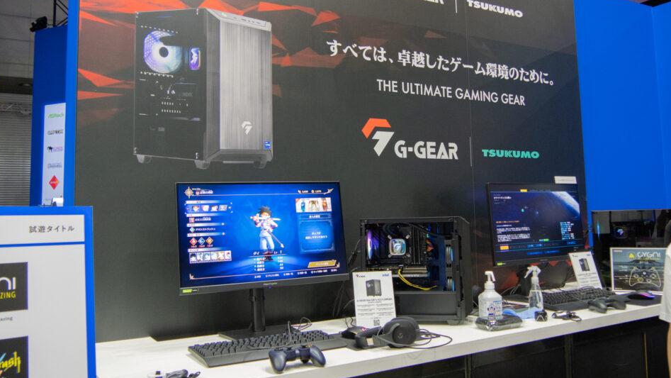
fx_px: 587
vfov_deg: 35.5
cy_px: 154
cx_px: 357
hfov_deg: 59.4
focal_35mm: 33
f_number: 3.5
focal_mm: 14
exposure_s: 1/125
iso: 1600
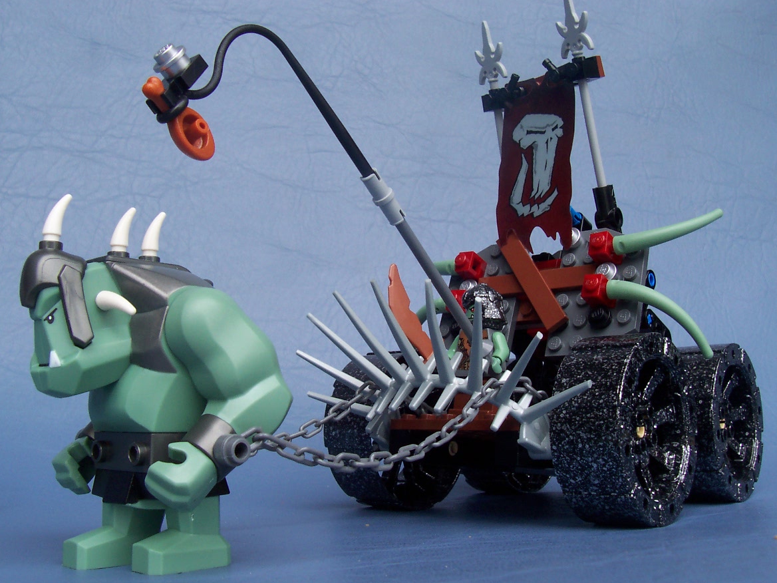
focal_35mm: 38
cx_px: 383
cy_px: 294
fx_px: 853
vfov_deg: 37.7
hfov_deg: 49.0
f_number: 5.6
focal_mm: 5.6
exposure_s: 1/180
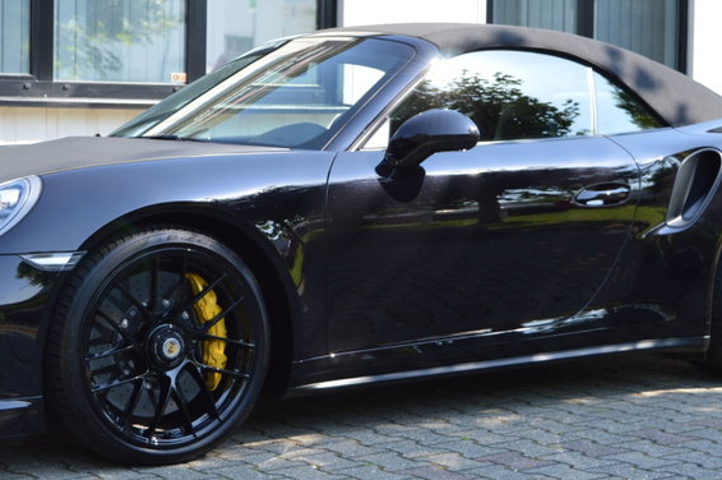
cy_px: 182
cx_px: 274
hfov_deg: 26.6
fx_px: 1522
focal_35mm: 76
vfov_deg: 17.9
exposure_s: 1/125
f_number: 5.6
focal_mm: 28
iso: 100
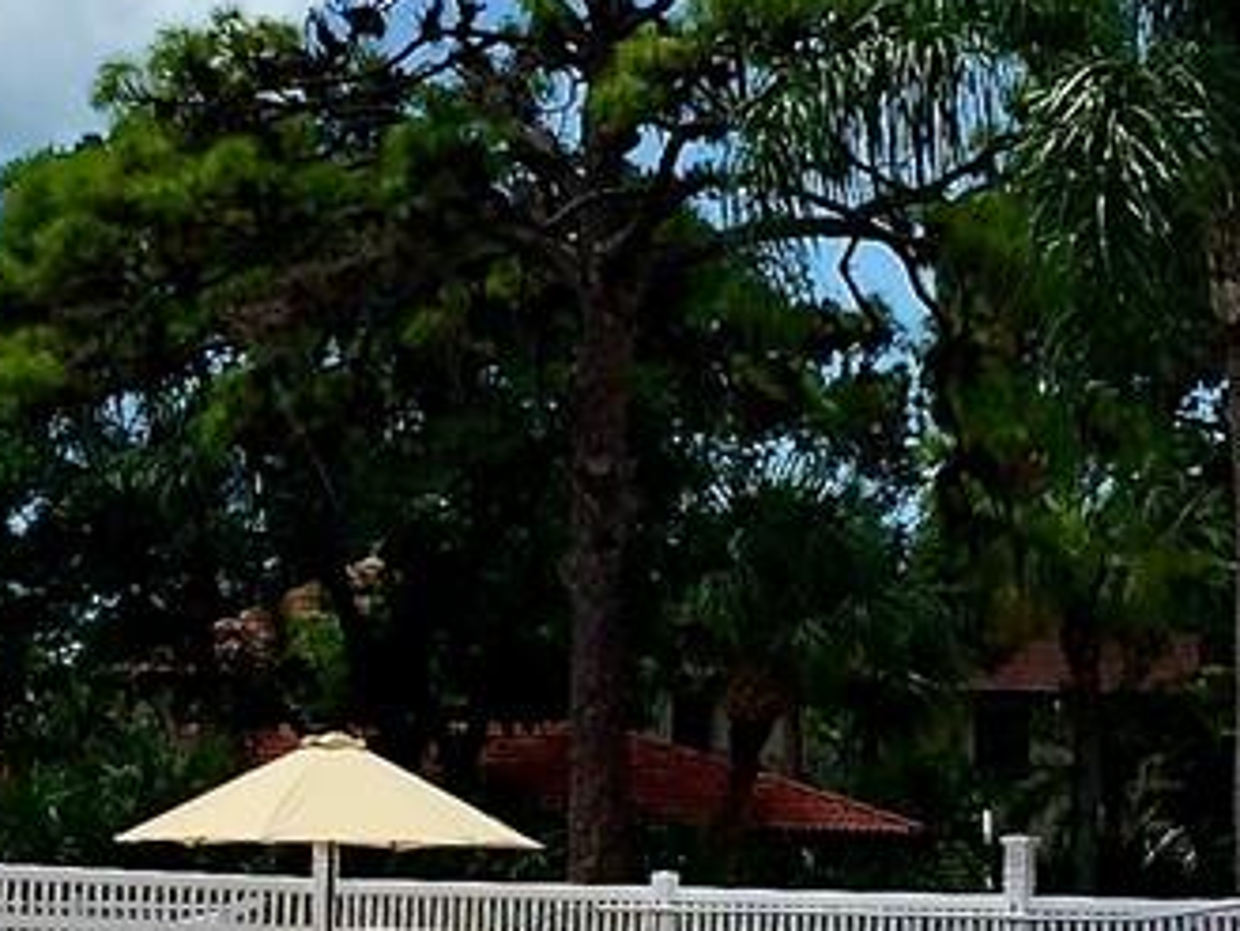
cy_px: 735
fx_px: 5053
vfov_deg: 10.5
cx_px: 667
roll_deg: -2.2
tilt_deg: -0.5
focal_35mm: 141
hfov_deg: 14.0
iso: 32
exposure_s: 1/2825
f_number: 2.2
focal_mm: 4.15
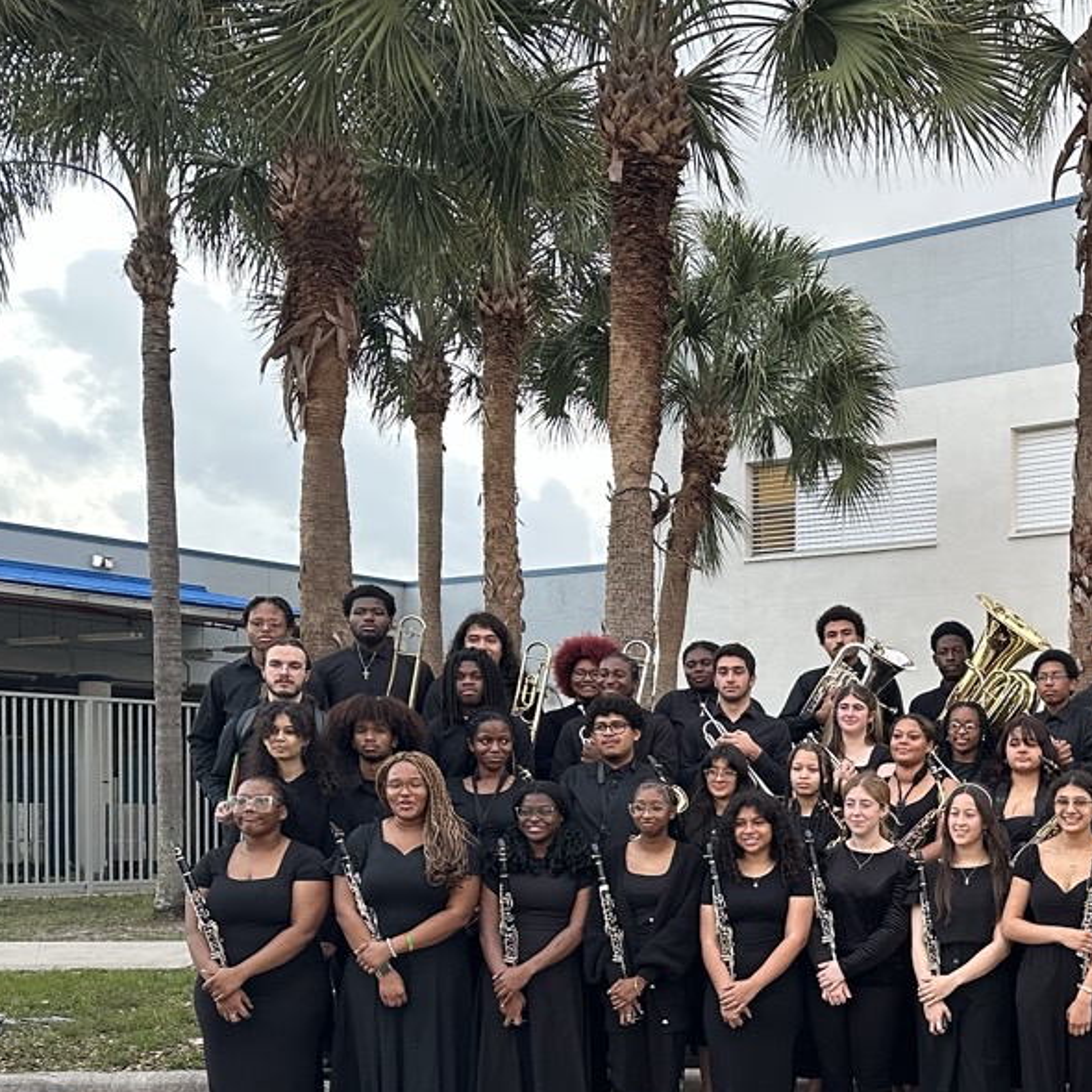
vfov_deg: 35.6
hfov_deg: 34.3
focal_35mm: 46
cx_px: 1025
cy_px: 874
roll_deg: -0.7
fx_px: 1642
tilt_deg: -0.8
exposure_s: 1/121
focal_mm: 6.86
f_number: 1.78
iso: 200
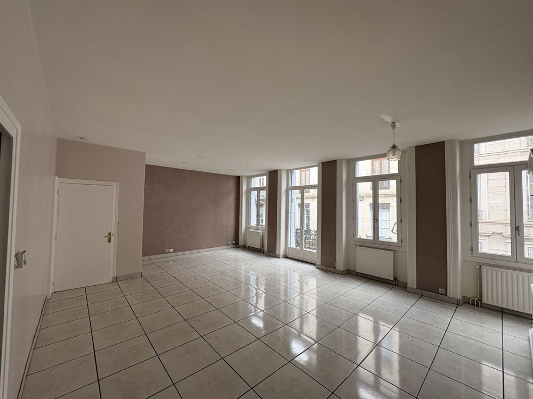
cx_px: 266
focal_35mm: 14
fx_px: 216
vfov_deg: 85.7
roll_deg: -0.4
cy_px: 200
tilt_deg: +3.5
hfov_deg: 102.1
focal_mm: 2.22
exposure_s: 1/101
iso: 64
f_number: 2.2
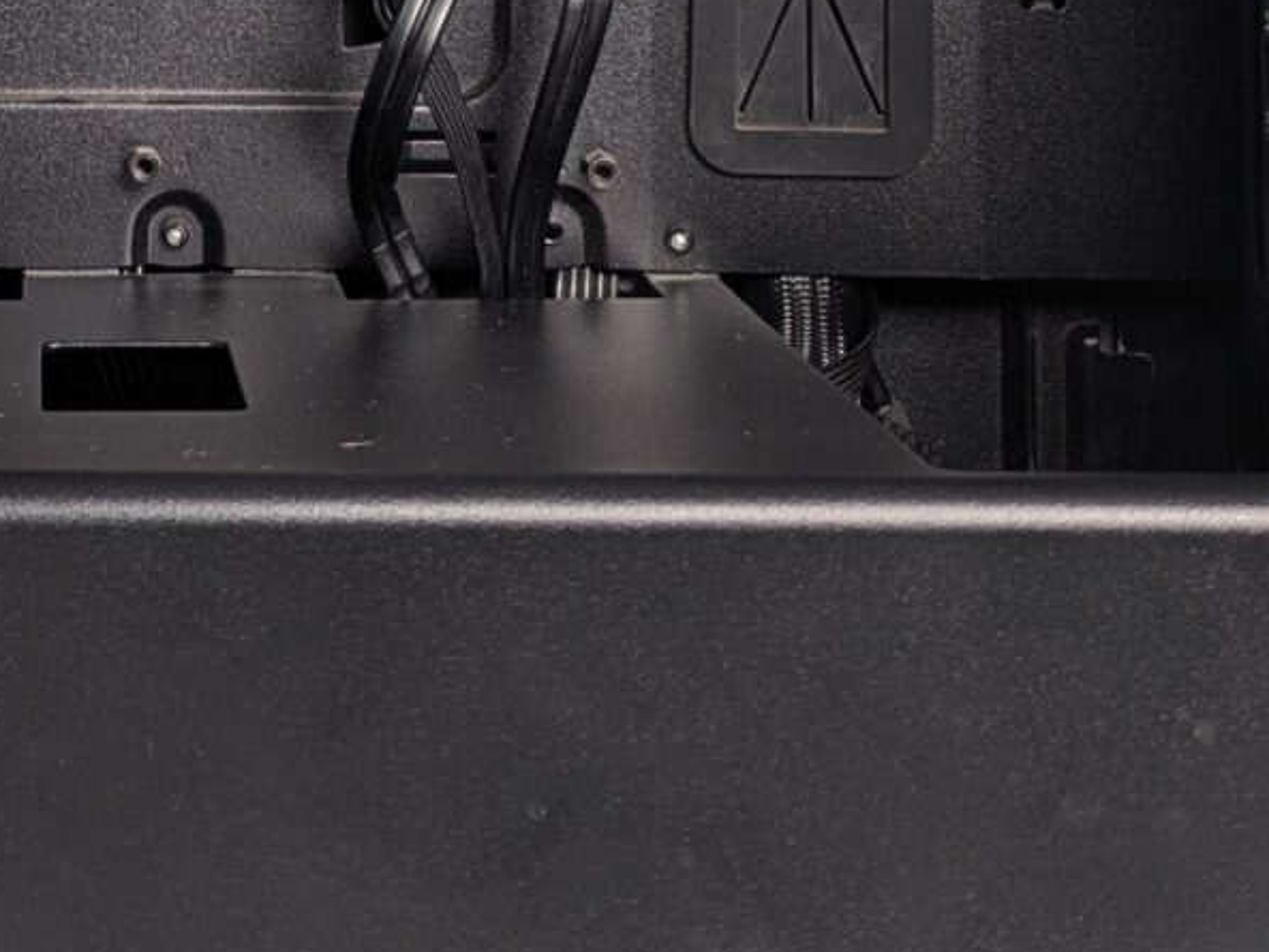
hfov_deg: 17.8
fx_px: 3960
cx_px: -13
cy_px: -505
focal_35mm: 108
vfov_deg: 12.9
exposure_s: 1/50
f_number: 1.89
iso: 57
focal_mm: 5.43
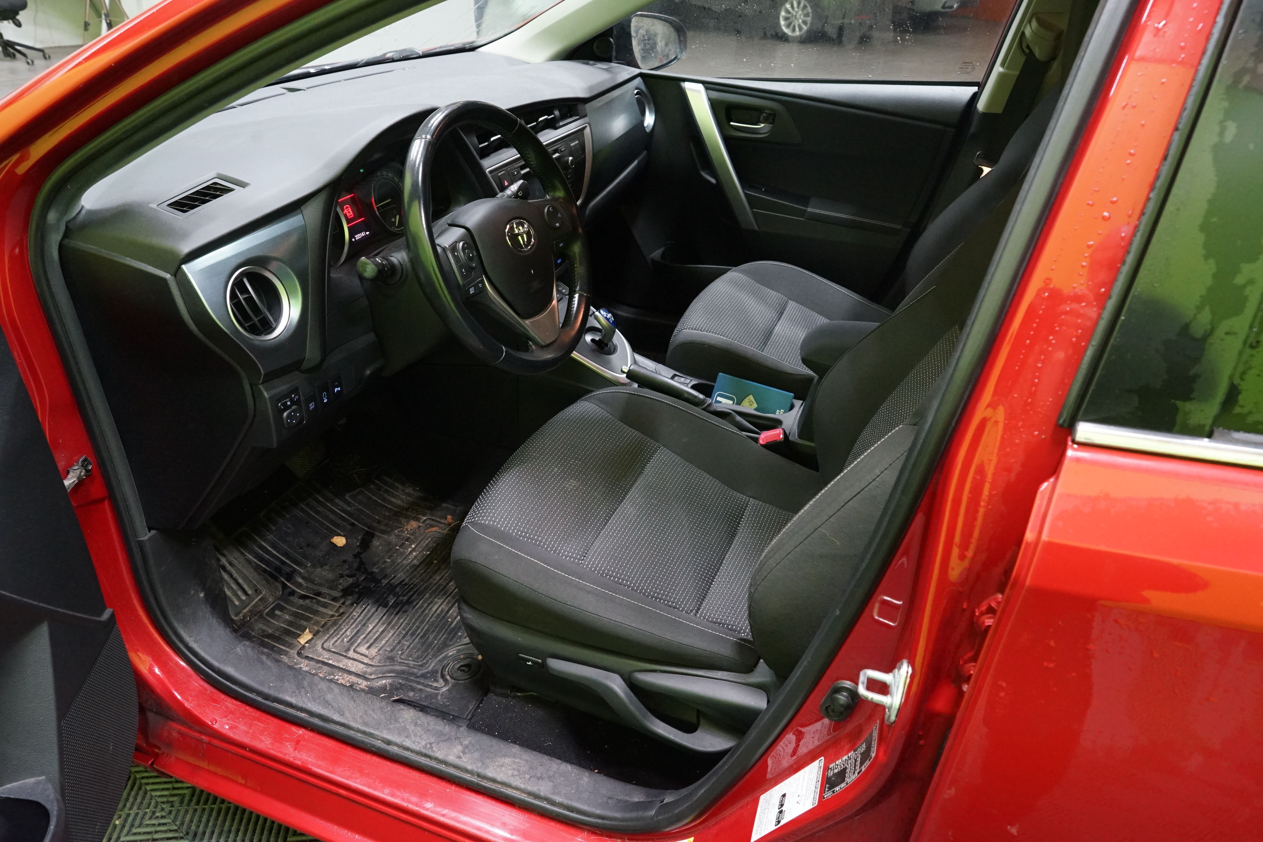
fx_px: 842
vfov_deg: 53.1
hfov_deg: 73.7
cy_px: 421
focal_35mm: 24
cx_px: 632
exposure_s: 1/25
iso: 4000
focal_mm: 24
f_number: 8
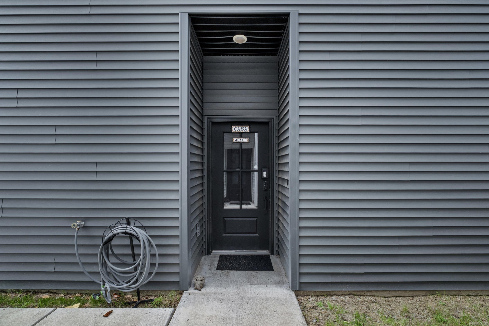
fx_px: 204
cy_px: 163
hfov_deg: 100.4
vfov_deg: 77.3
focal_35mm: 15
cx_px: 244
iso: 400
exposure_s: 1/80
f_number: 6.4
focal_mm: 10
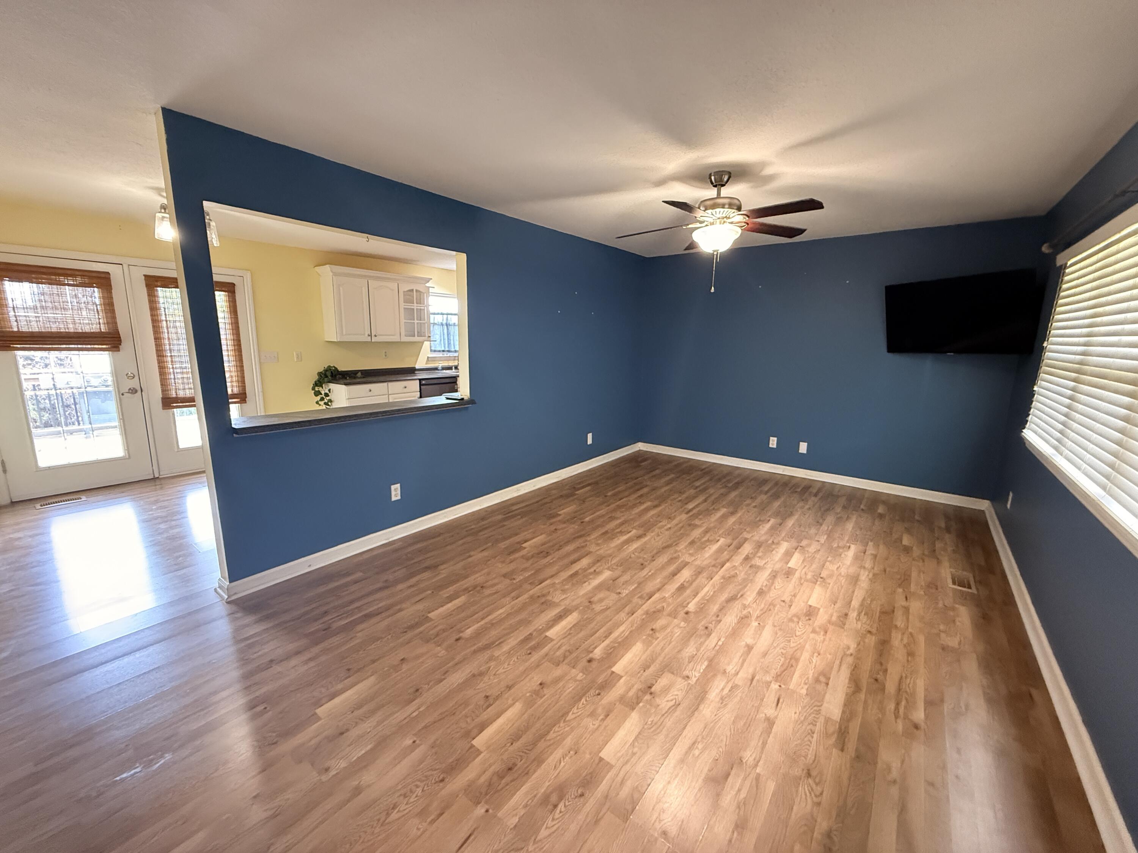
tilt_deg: -9.5
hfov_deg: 102.1
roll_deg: -1.2
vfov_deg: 85.7
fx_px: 460
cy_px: 426
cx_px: 569
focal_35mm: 14
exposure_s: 1/60
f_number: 2.2
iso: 640
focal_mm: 2.22
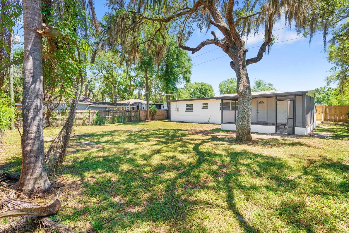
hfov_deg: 93.3
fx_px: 165
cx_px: 174
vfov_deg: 70.5
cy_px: 116
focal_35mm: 17
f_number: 8
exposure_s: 1/100
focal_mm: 17
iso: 200
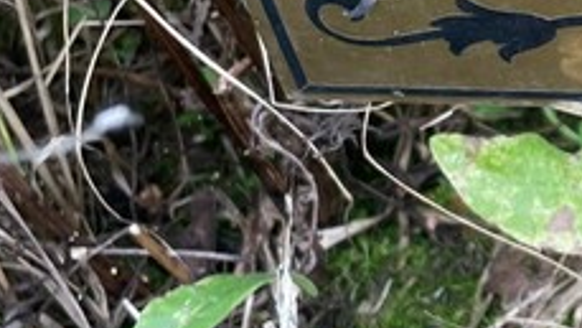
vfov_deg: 12.1
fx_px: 1528
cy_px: -10
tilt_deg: -56.1
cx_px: 760
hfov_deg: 19.8
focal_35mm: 99
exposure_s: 1/121
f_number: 1.6
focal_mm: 4.2
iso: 80
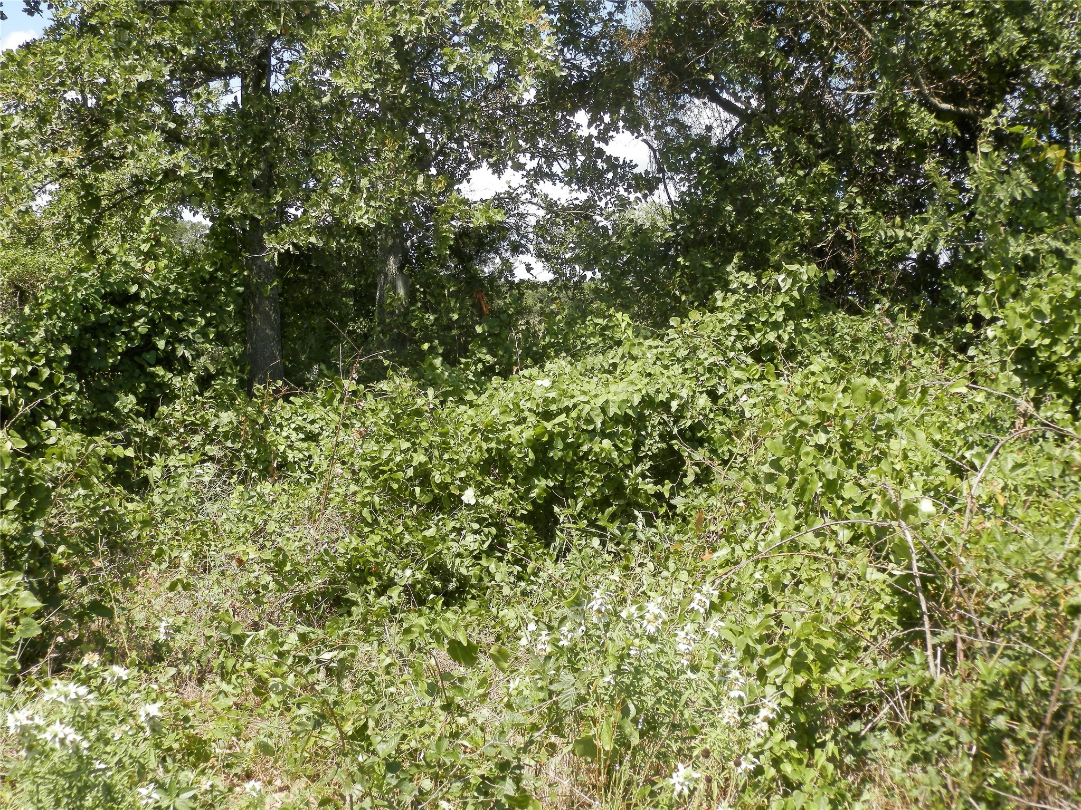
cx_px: 540
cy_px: 405
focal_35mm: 46
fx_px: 1437
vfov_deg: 31.5
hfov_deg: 41.2
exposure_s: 1/320
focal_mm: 8.2
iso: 80
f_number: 3.6
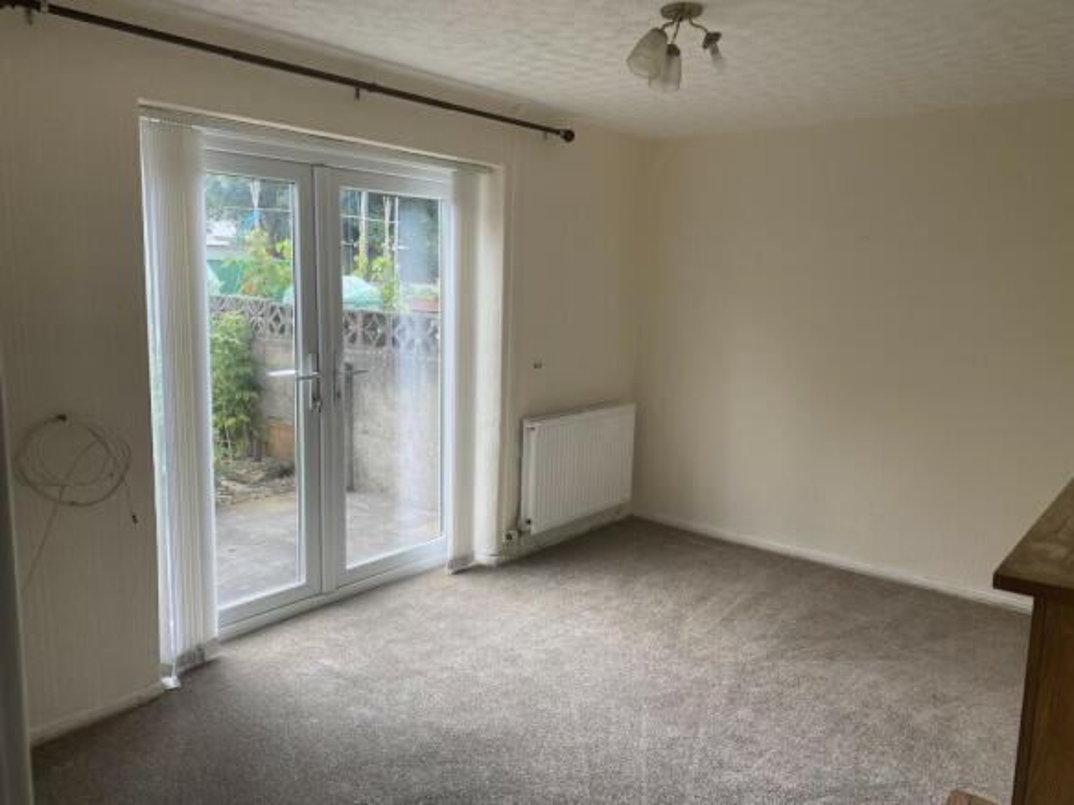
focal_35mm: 26
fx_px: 807
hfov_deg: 67.3
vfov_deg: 53.0
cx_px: 537
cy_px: 402
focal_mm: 4.25
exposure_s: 1/121
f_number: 1.8
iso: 50
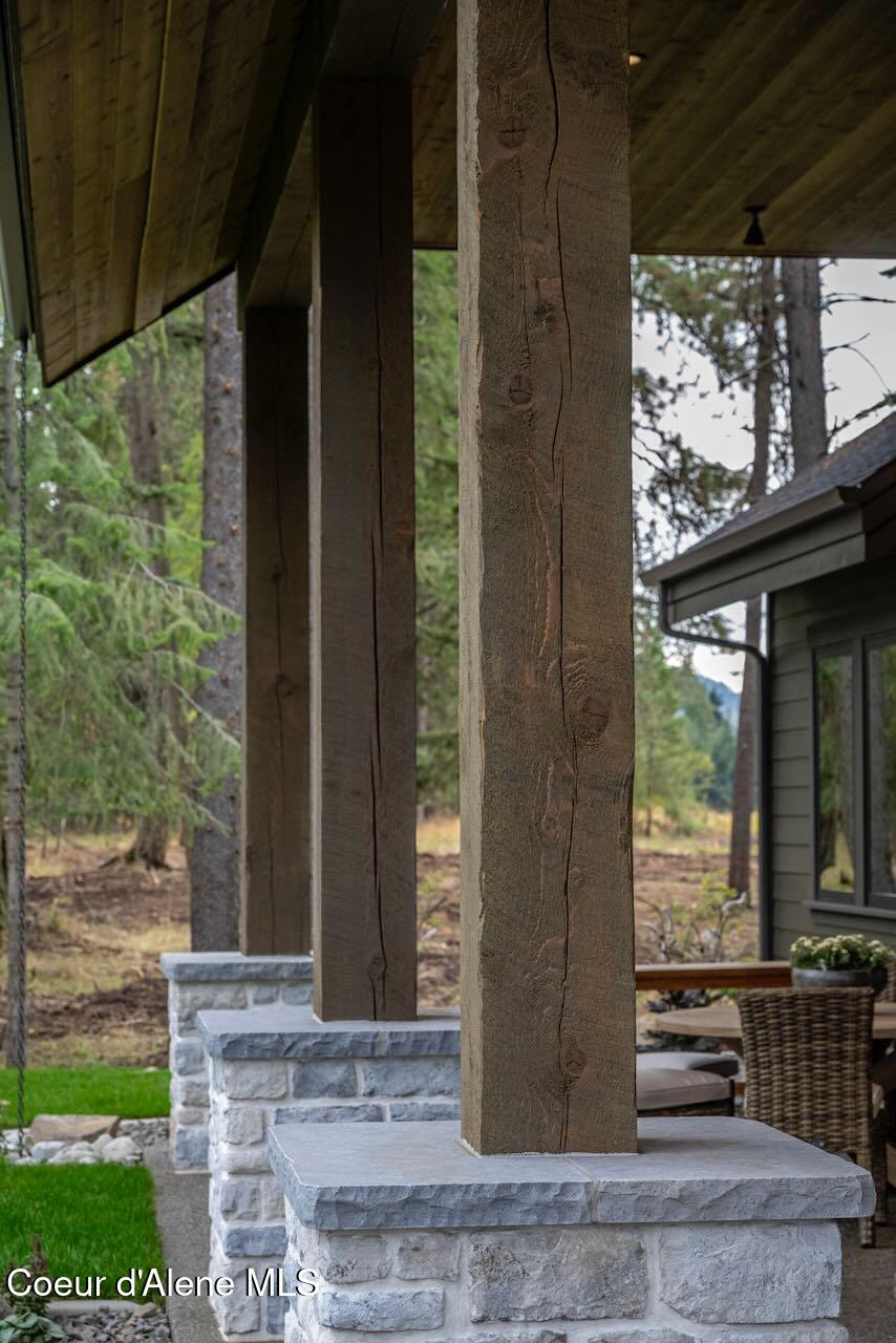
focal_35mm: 69
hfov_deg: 19.7
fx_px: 2574
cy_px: 672
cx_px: 448
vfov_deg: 29.2
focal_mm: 69
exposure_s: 1/125
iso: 800
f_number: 6.3
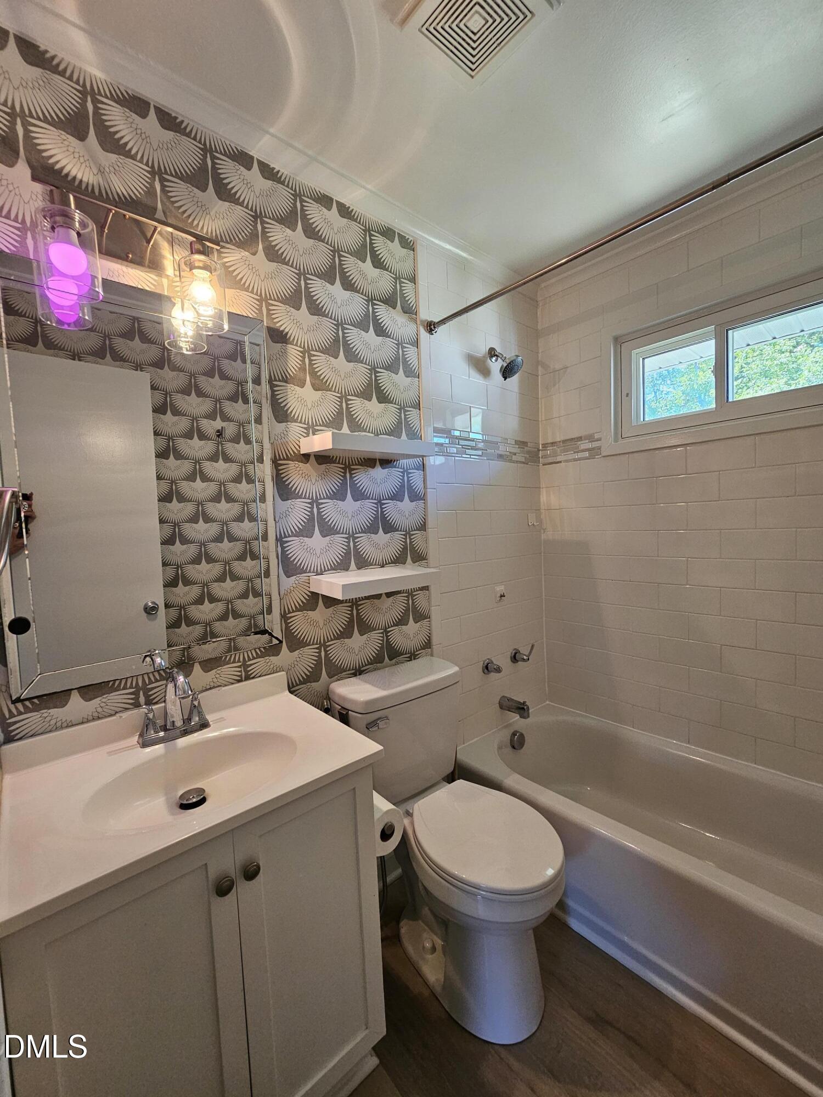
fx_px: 412
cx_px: 412
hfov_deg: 89.9
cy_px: 548
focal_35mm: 13
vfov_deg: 106.2
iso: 200
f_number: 2.2
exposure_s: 1/60
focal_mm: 2.2
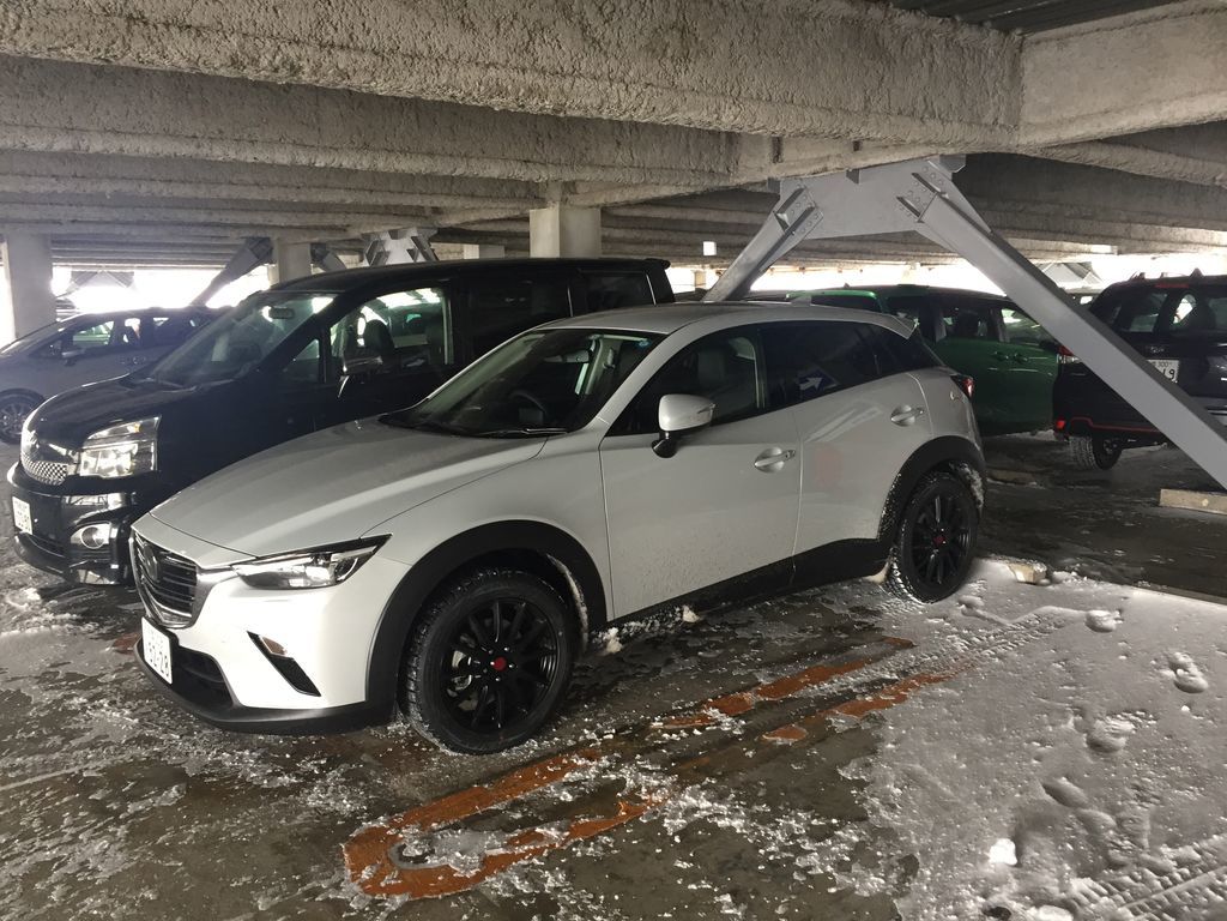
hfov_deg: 61.7
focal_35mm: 29
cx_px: 614
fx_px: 1028
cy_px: 460
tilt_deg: -9.2
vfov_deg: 48.2
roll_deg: -0.8
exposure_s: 1/30
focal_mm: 4.15
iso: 80
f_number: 2.2
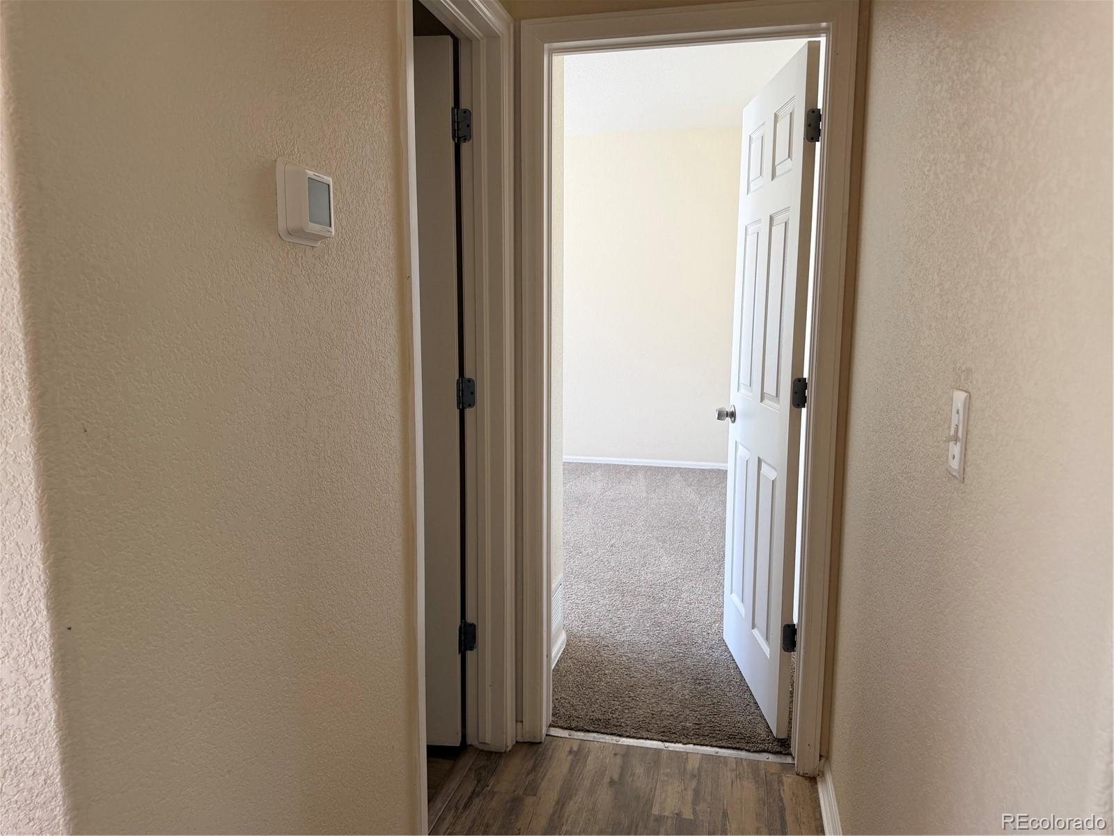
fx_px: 772
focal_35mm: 24
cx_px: 557
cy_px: 418
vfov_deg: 56.8
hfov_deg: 71.6
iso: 100
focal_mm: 6.76
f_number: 1.78
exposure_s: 1/180
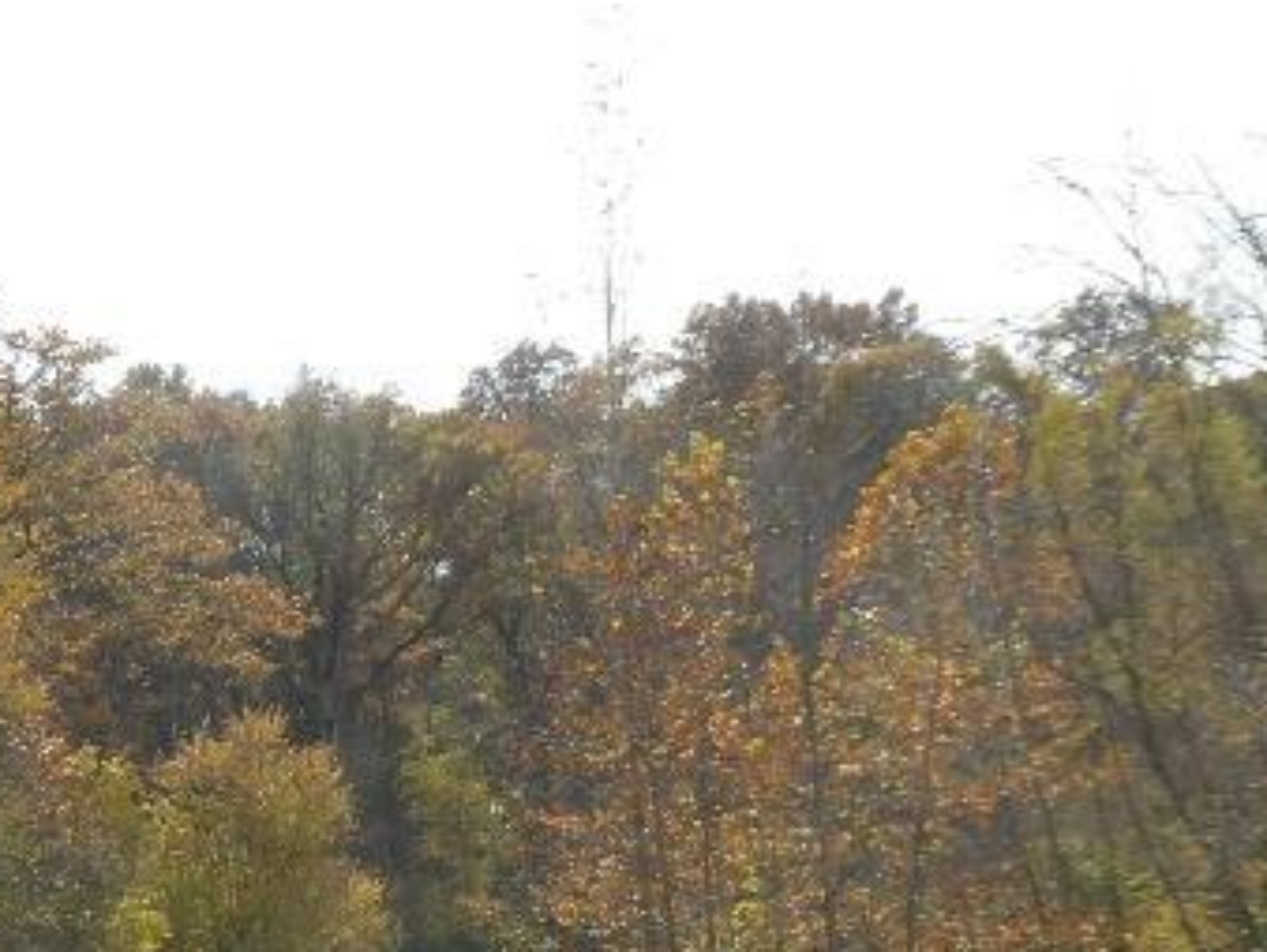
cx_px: -292
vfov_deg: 13.6
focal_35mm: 106
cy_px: 1143
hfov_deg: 17.6
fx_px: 3883
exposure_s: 1/800
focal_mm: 6.3
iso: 100
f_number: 3.7
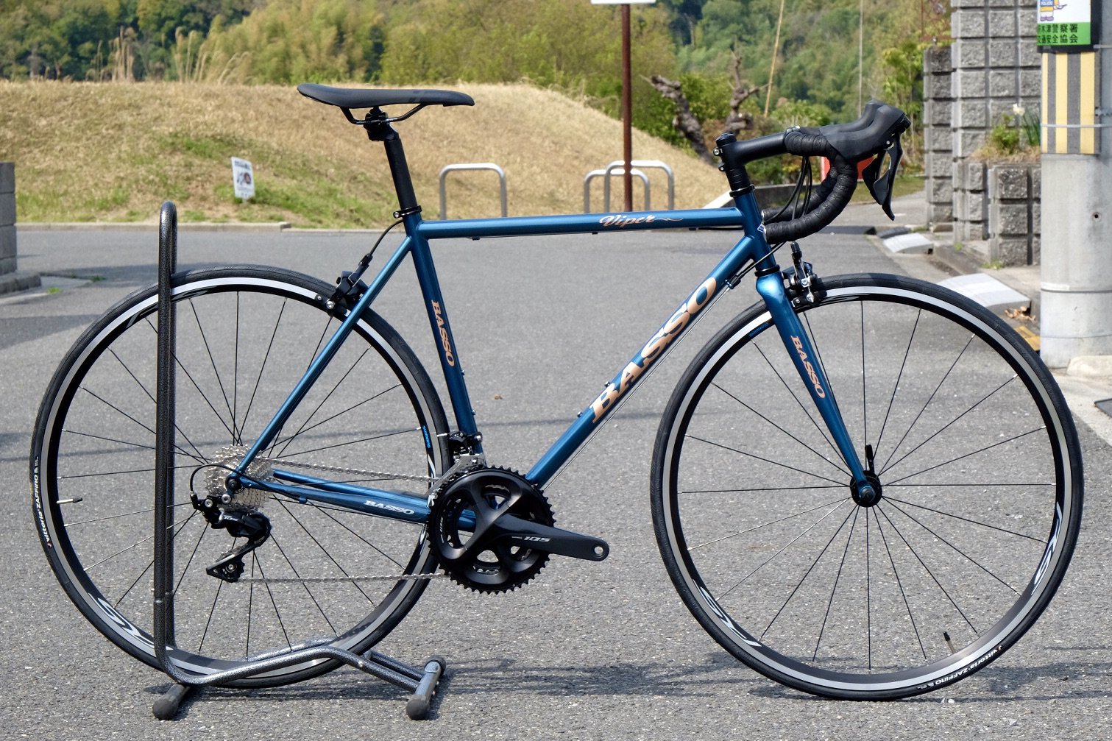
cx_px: 556
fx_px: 2563
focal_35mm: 83
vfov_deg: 16.5
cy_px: 370
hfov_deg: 24.5
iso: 800
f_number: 13
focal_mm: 55
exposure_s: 1/400
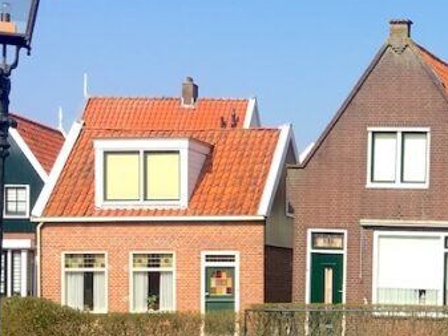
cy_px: 278
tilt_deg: +2.2
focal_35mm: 88
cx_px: 550
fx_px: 1139
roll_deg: +0.8
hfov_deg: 20.6
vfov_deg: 16.6
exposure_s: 1/927
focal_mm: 4.15
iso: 25
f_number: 2.2
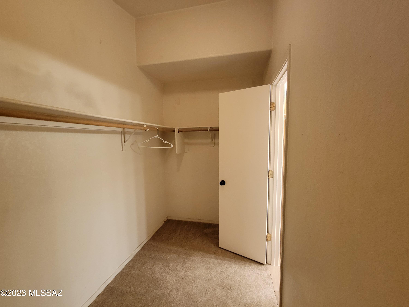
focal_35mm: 13
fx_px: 154
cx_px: 204
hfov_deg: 106.2
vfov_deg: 89.9
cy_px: 154
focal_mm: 2.2
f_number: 2.2
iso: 500
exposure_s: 1/30
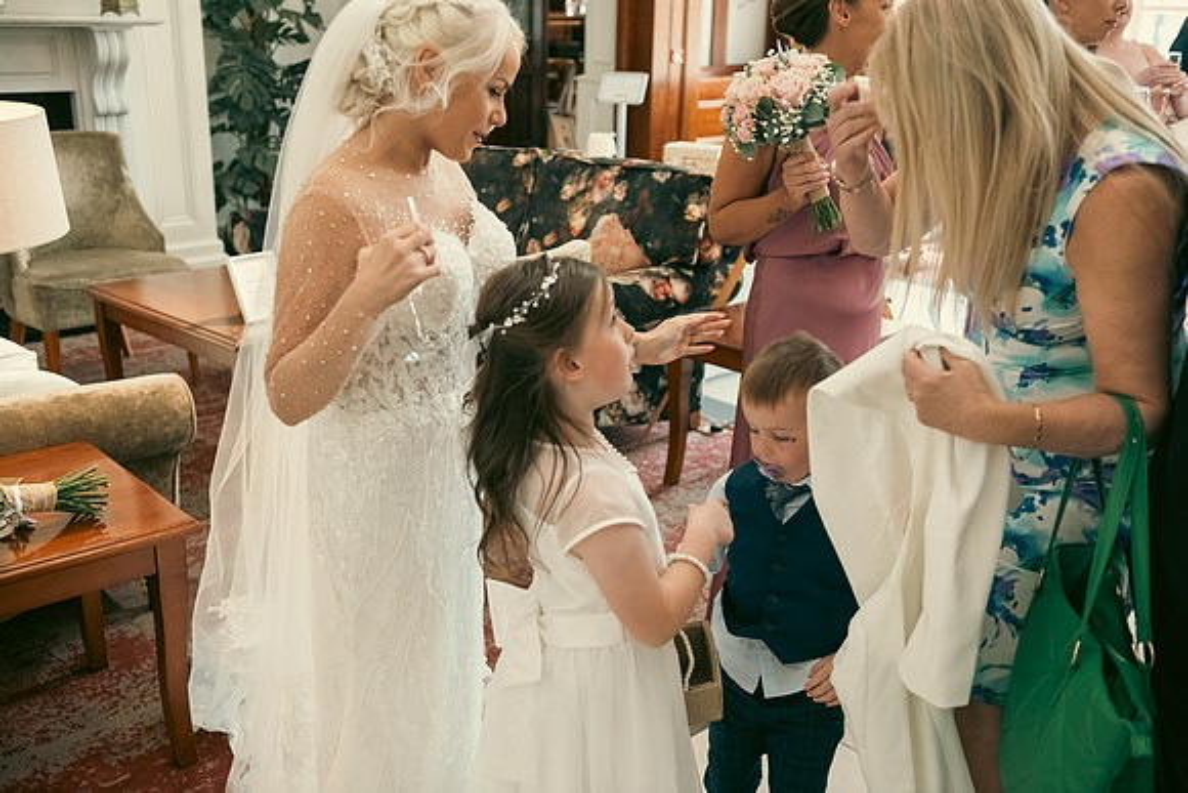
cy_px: 396
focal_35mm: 38
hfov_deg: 50.7
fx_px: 1254
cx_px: 594
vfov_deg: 35.1
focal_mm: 38
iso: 1000
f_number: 3.5
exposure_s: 1/160
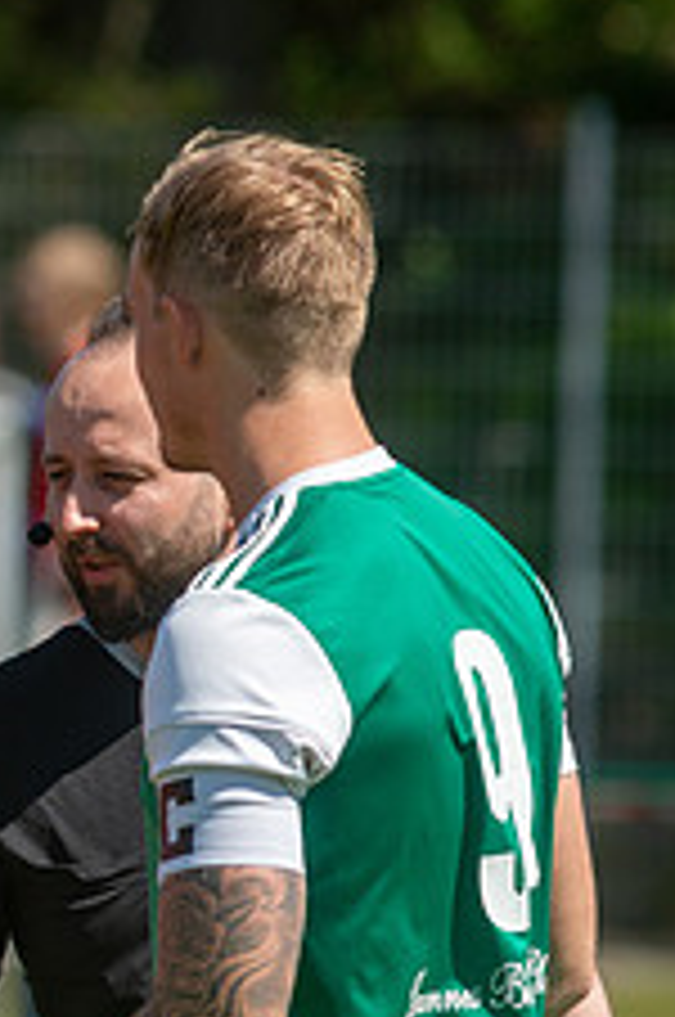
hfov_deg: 1.3
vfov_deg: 1.9
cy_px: 837
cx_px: -432
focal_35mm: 1094
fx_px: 30861
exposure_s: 1/1000
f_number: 5
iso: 200
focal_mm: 420
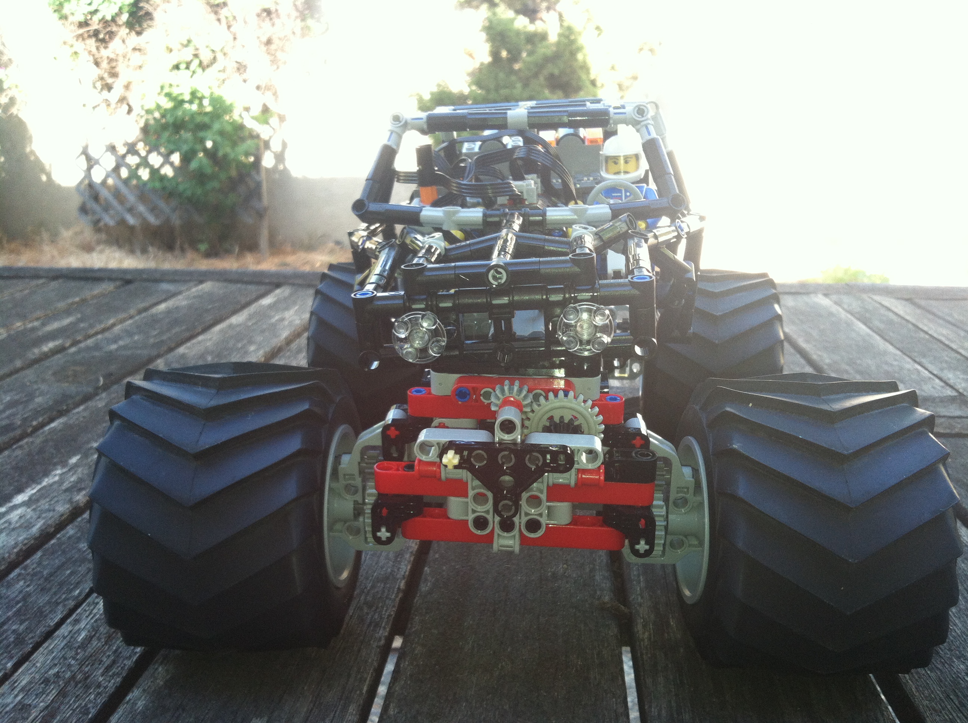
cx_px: 484
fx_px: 977
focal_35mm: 35
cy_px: 362
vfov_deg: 40.6
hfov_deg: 52.7
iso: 125
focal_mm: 3.85
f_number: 2.8
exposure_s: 1/120
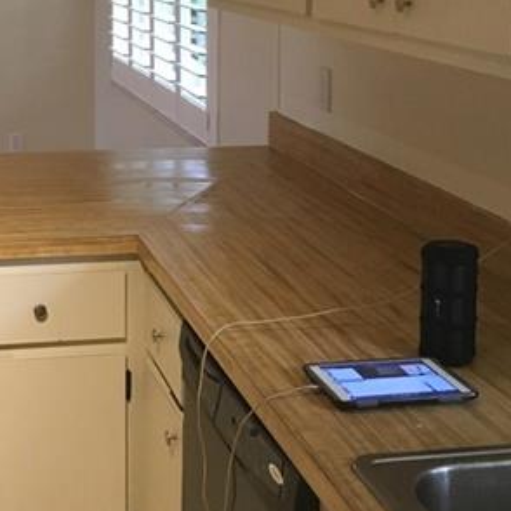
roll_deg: +2.0
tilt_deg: -6.7
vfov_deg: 25.2
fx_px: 1119
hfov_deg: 25.1
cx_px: 70
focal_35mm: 67
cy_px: 80
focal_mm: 4.15
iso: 125
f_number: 2.2
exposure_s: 1/30
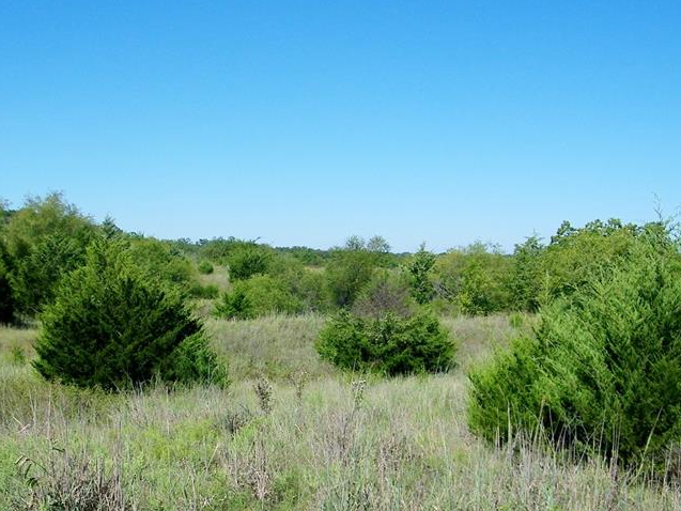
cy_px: 339
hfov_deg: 42.0
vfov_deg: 31.9
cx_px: 303
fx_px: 885
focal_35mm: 45
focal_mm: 5
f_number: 7
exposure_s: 1/320
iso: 80
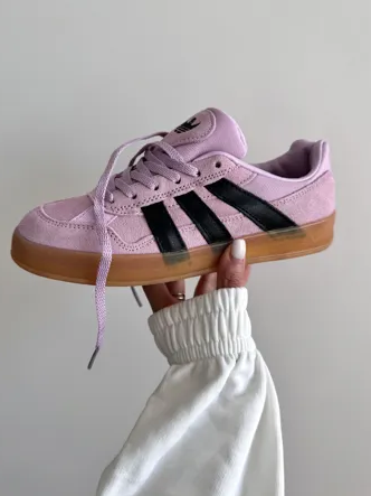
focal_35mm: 26
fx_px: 372
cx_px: 186
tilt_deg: -16.5
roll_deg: +0.5
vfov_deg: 67.2
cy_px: 232
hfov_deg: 53.0
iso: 64
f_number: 1.78
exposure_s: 1/218
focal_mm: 6.76
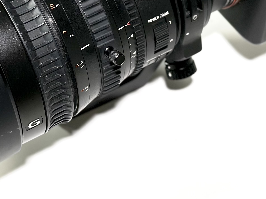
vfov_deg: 14.3
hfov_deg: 18.9
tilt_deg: -50.2
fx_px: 791
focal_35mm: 103
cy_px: 43
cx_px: 62
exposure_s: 1/62
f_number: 1.78
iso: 125
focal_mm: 6.86
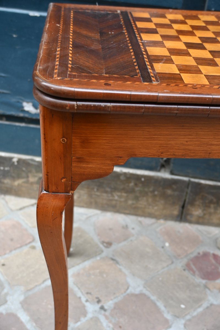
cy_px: 165
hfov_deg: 31.9
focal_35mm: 42
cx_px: 110
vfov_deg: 46.4
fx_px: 385
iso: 220
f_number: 3.8
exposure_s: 1/50
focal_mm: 28
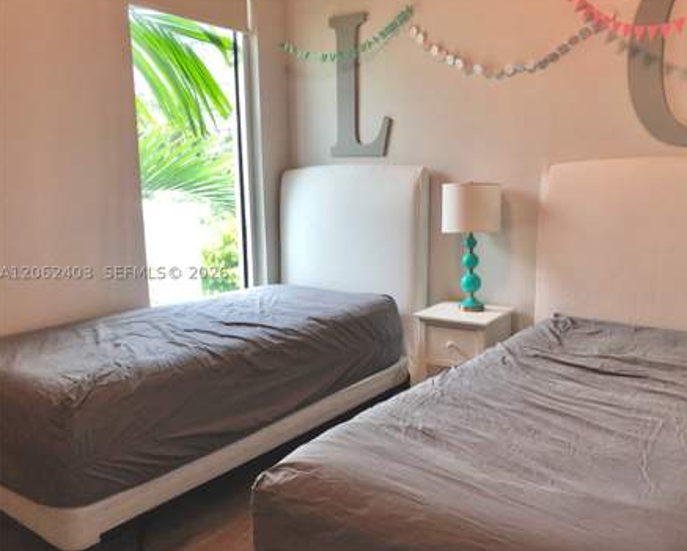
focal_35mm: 30
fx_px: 610
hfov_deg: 58.7
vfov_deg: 48.5
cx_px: 373
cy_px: 272
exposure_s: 1/30
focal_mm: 4
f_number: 1.8
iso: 25
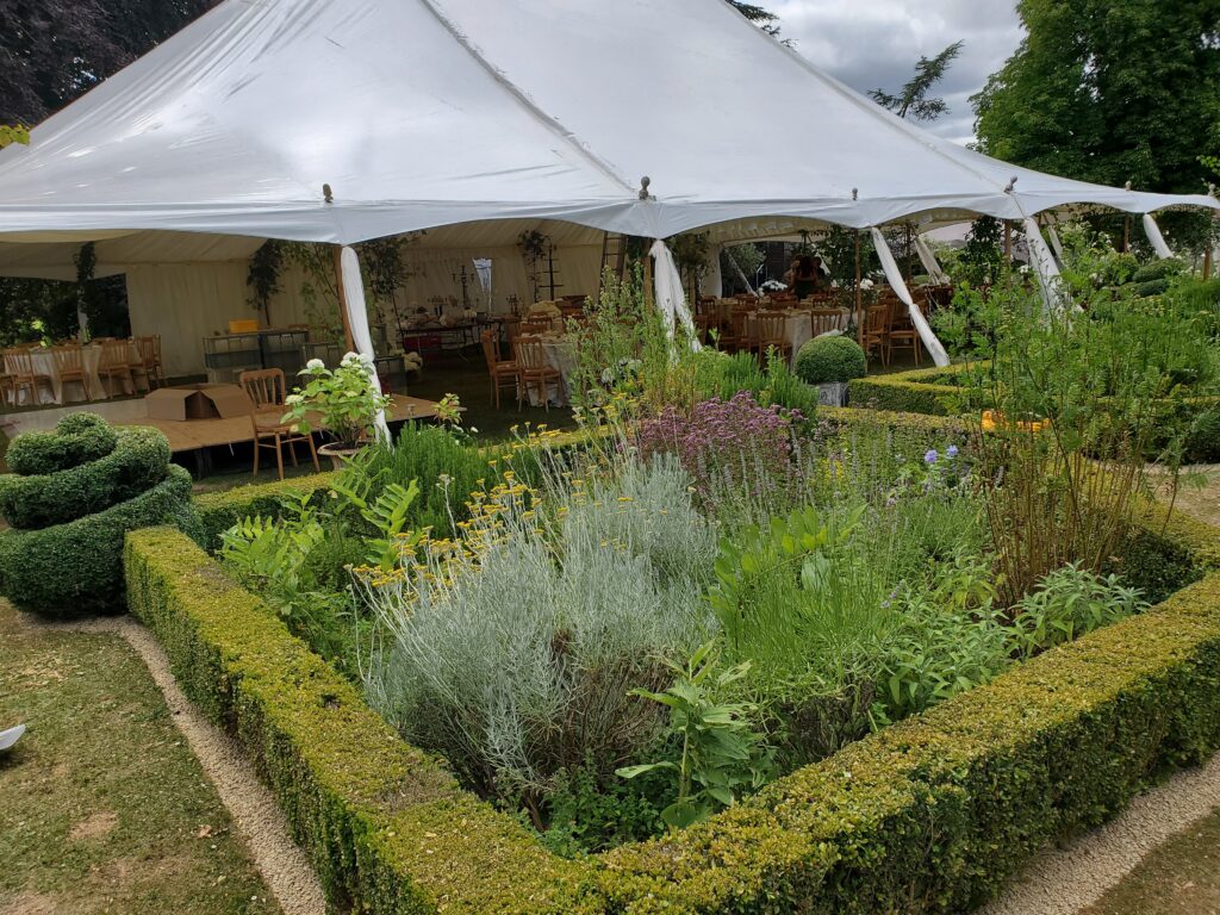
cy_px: 458
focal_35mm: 26
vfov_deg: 53.1
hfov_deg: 67.3
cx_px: 610
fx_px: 916
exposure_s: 1/1058
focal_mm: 4.3
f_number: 2.4
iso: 50
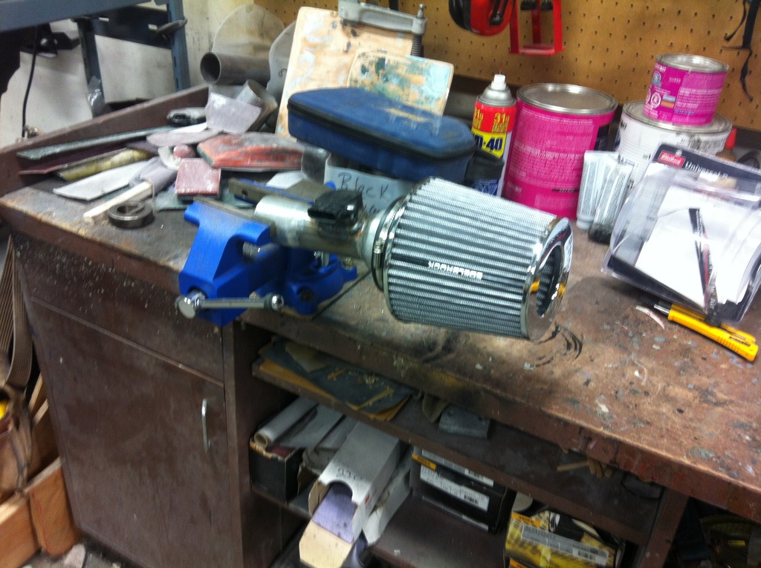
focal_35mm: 35
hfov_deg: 52.7
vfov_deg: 40.6
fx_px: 768
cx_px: 380
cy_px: 284
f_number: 2.8
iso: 100
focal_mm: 3.85
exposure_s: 1/15
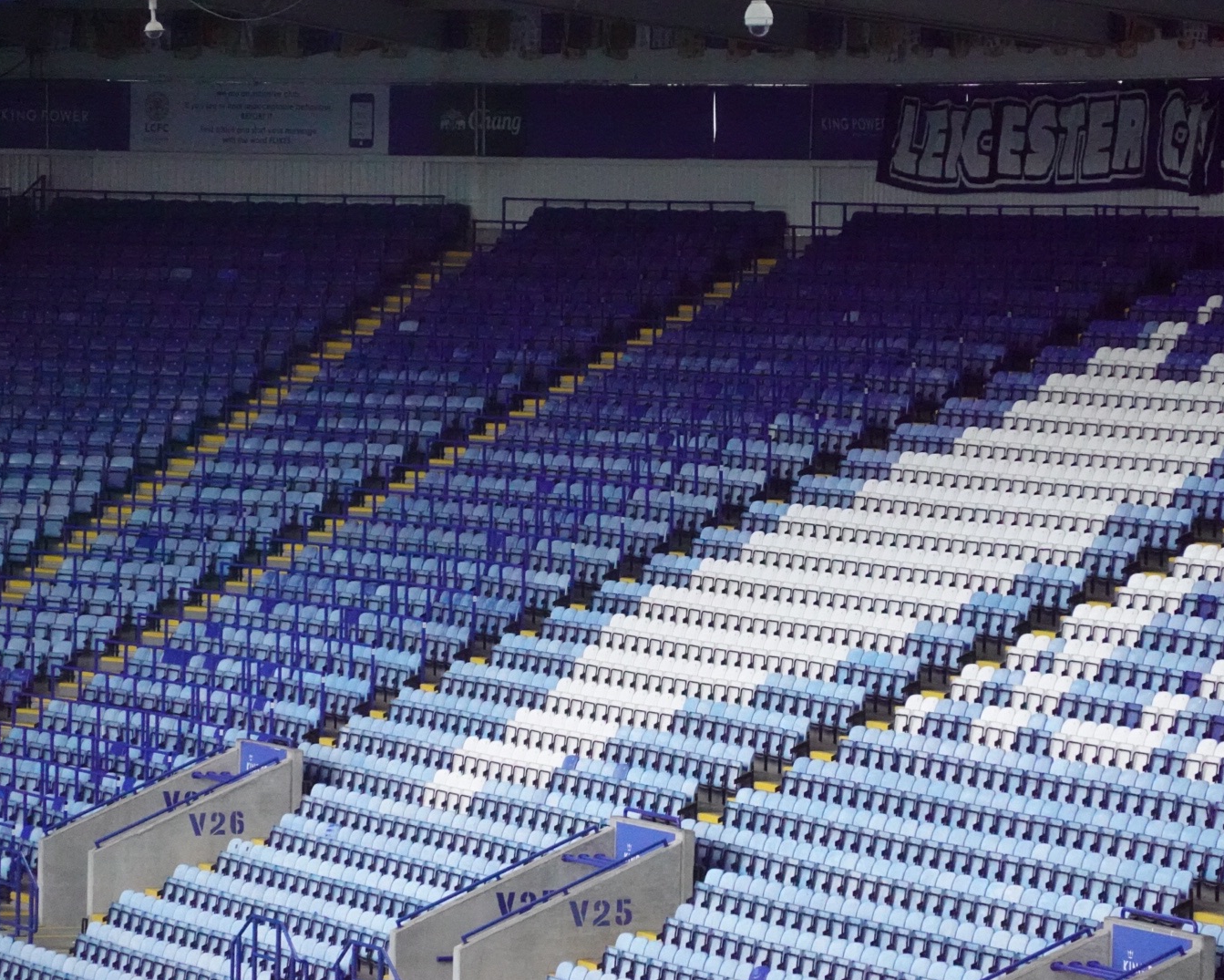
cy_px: 491
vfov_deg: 6.8
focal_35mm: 226
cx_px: 684
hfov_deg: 8.5
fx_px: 8189
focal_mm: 72
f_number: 5
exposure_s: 1/3200
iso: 6400
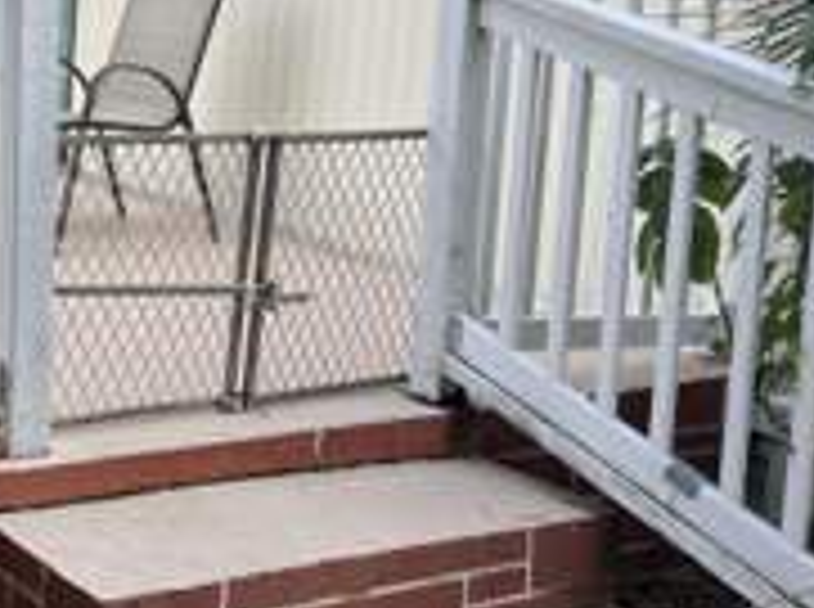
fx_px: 1619
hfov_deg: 27.1
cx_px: 67
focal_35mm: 69
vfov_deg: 21.1
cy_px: 151
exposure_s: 1/1196
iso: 50
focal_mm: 5.7
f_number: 1.5
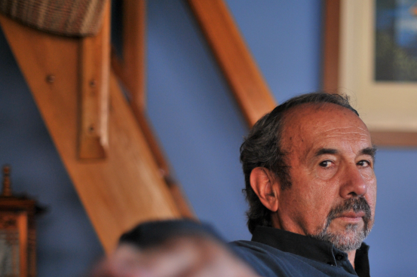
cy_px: 211
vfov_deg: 15.3
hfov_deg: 22.6
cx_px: 329
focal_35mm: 89
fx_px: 1030
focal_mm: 50
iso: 640
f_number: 1.4
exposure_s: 1/800
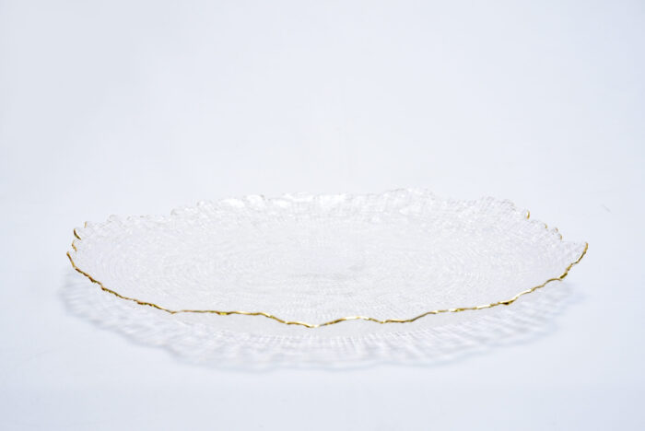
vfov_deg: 29.3
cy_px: 216
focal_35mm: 46
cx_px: 322
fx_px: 825
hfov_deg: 42.7
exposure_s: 1/200
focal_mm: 46
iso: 3200
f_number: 10
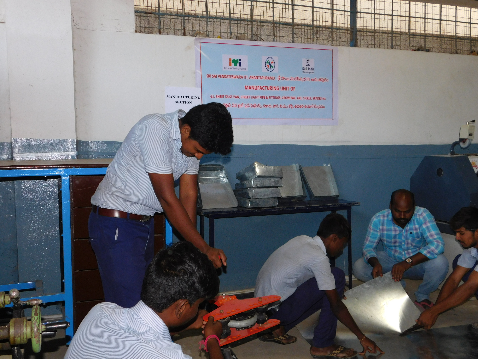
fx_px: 497
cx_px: 239
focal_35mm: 36
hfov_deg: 51.4
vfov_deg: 39.7
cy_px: 180
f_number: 3.5
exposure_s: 1/30
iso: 200
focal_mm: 6.3
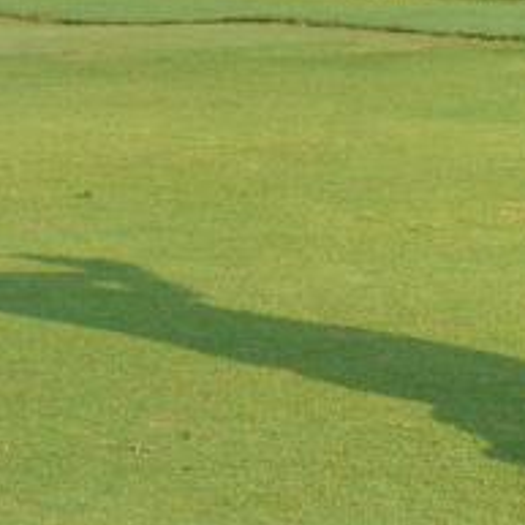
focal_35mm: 253
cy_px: 82
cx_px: 955
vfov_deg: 6.9
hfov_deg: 6.7
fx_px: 4341
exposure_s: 1/500
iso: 80
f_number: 3.2
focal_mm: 11.4
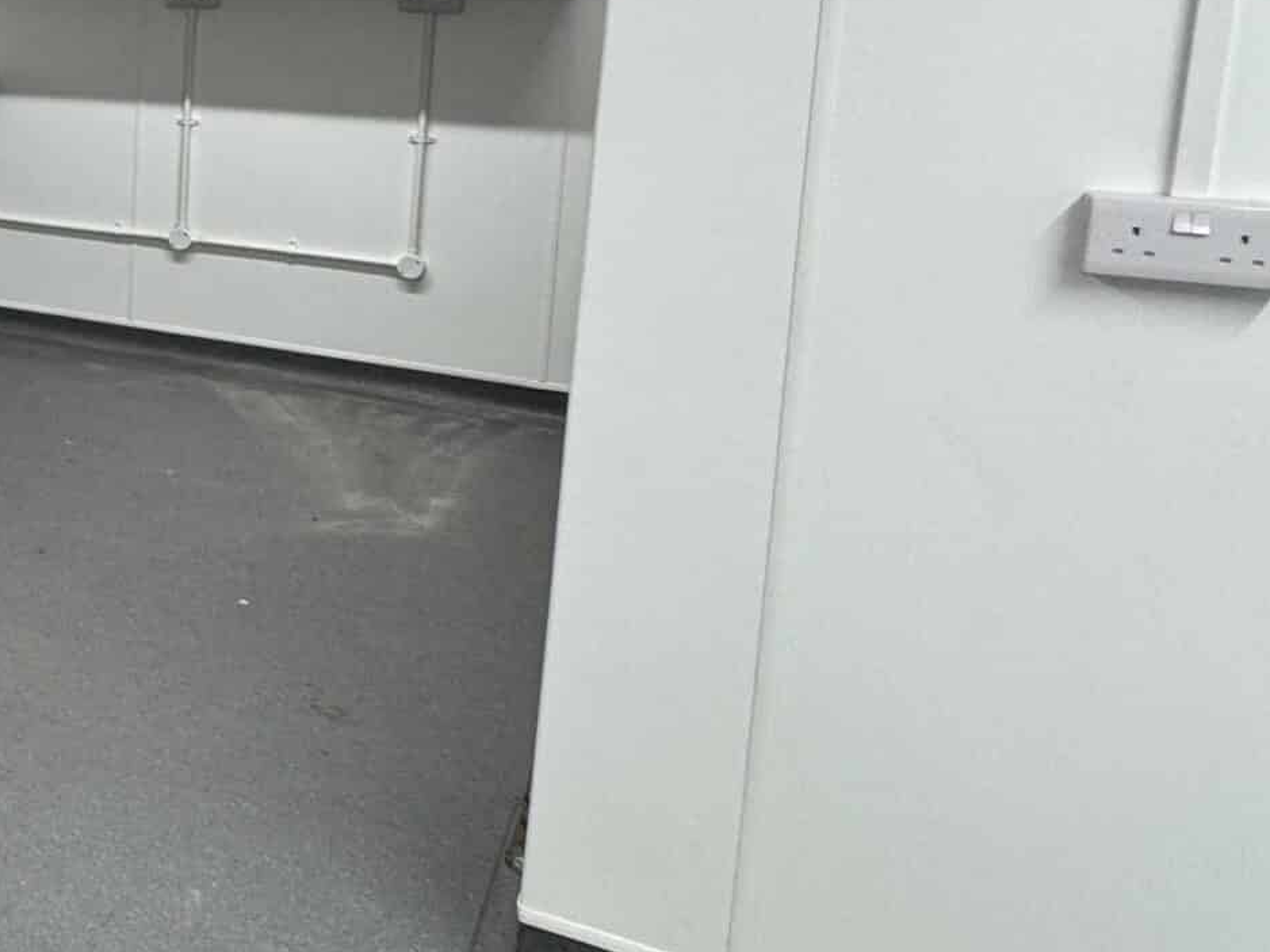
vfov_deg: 32.3
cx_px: -524
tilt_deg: -8.6
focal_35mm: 43
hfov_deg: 30.3
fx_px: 1577
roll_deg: +1.0
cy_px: 142
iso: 100
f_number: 2.2
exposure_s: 1/100
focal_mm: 2.22
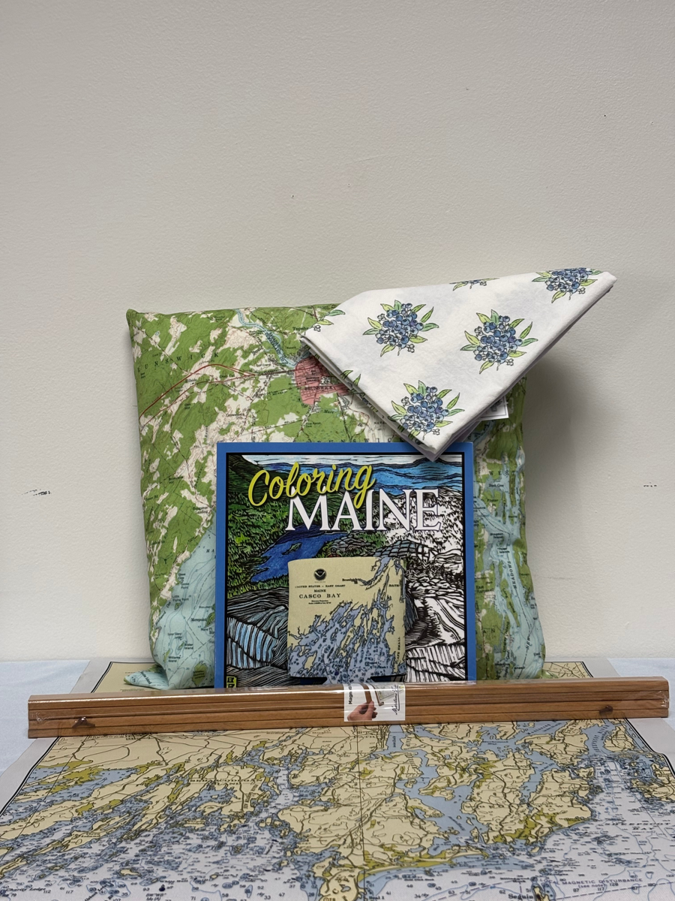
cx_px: 338
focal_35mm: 52
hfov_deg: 28.0
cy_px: 450
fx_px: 1352
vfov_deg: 36.8
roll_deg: -0.4
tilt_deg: -3.3
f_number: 1.6
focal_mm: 5.96
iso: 80
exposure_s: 1/60
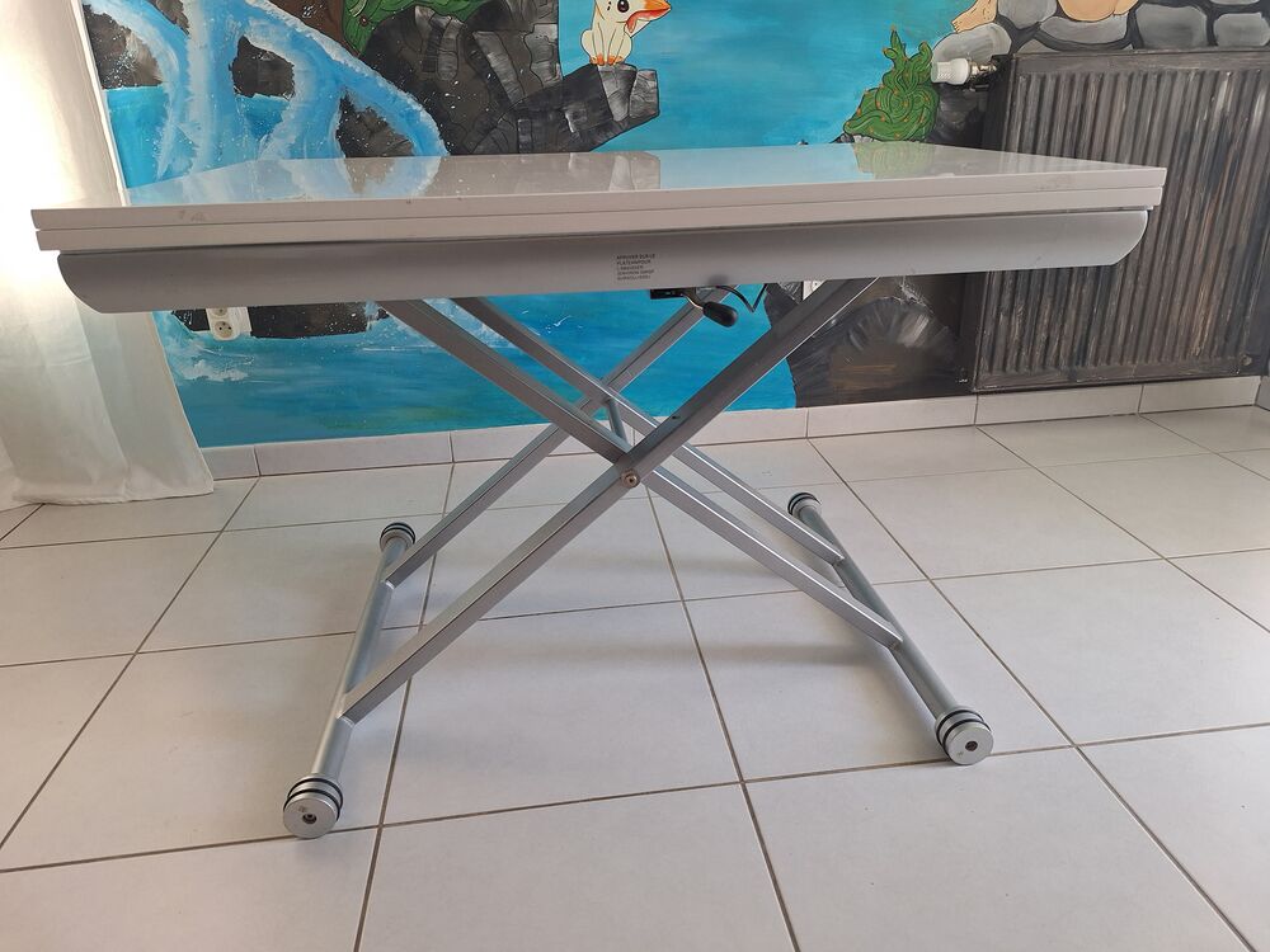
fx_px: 844
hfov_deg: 73.9
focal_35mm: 23
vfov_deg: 58.9
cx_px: 635
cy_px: 476
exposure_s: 1/60
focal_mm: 5.54
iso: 80
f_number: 1.8
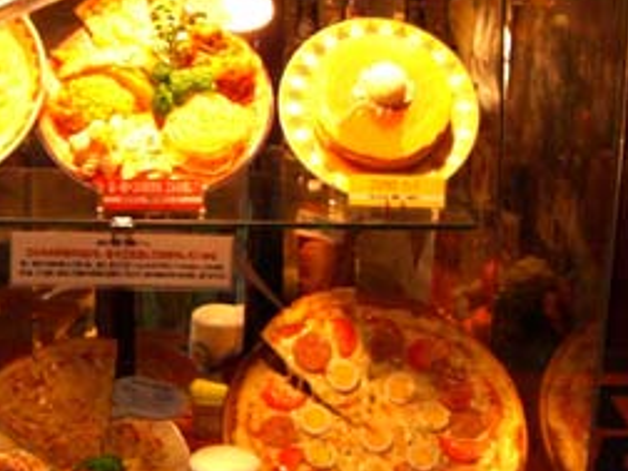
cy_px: 116
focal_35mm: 83
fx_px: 1506
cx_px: 120
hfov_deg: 23.2
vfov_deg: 17.7
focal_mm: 6.2
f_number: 2.7
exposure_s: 1/40
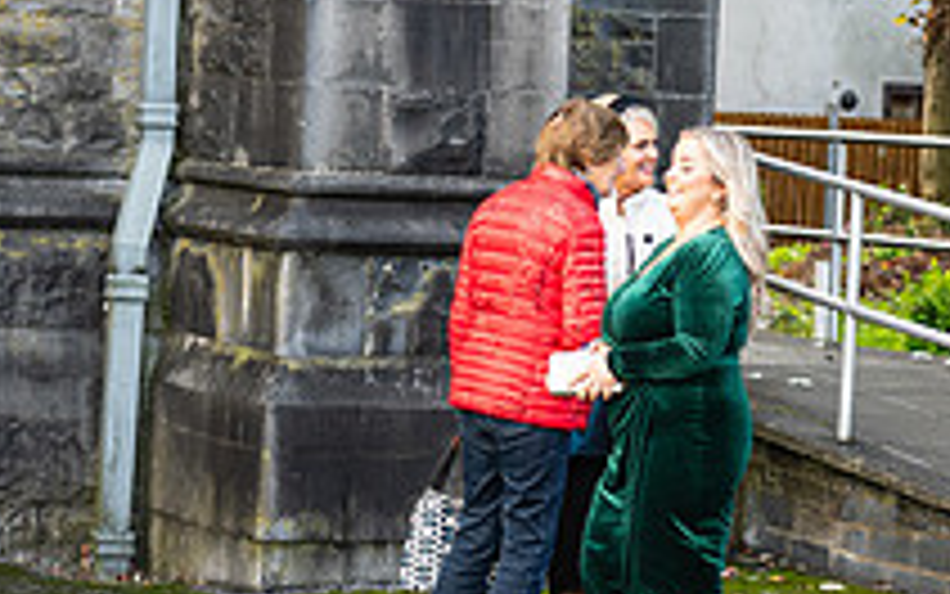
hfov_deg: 10.7
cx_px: 729
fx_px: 5076
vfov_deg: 6.7
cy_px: 191
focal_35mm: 196
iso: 320
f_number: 3.5
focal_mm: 70
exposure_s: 1/400
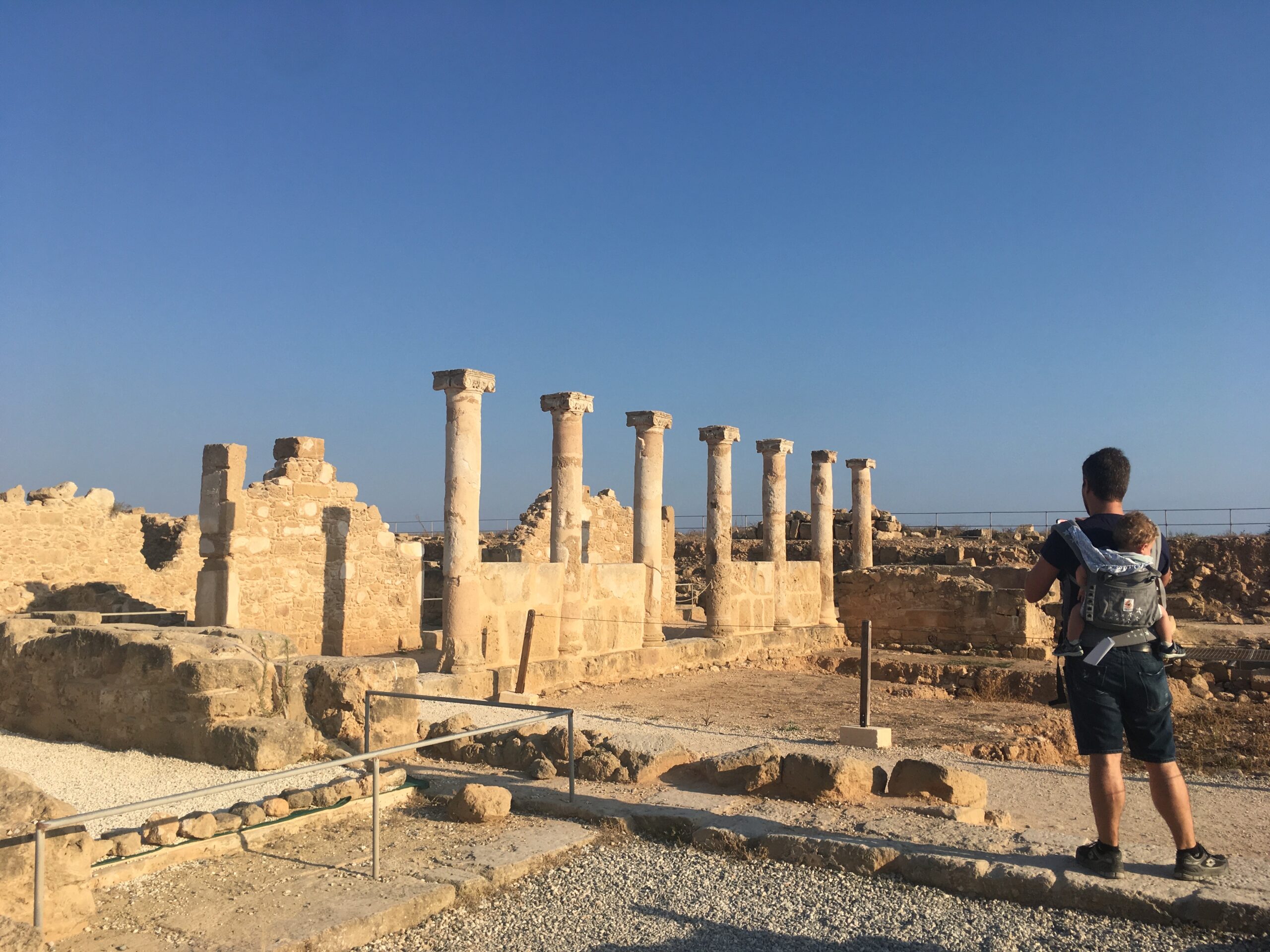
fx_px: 1064
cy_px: 476
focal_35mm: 29
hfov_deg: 61.7
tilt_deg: +4.8
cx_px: 635
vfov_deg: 48.2
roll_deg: +0.3
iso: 25
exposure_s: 1/1923
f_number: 2.2
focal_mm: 4.15
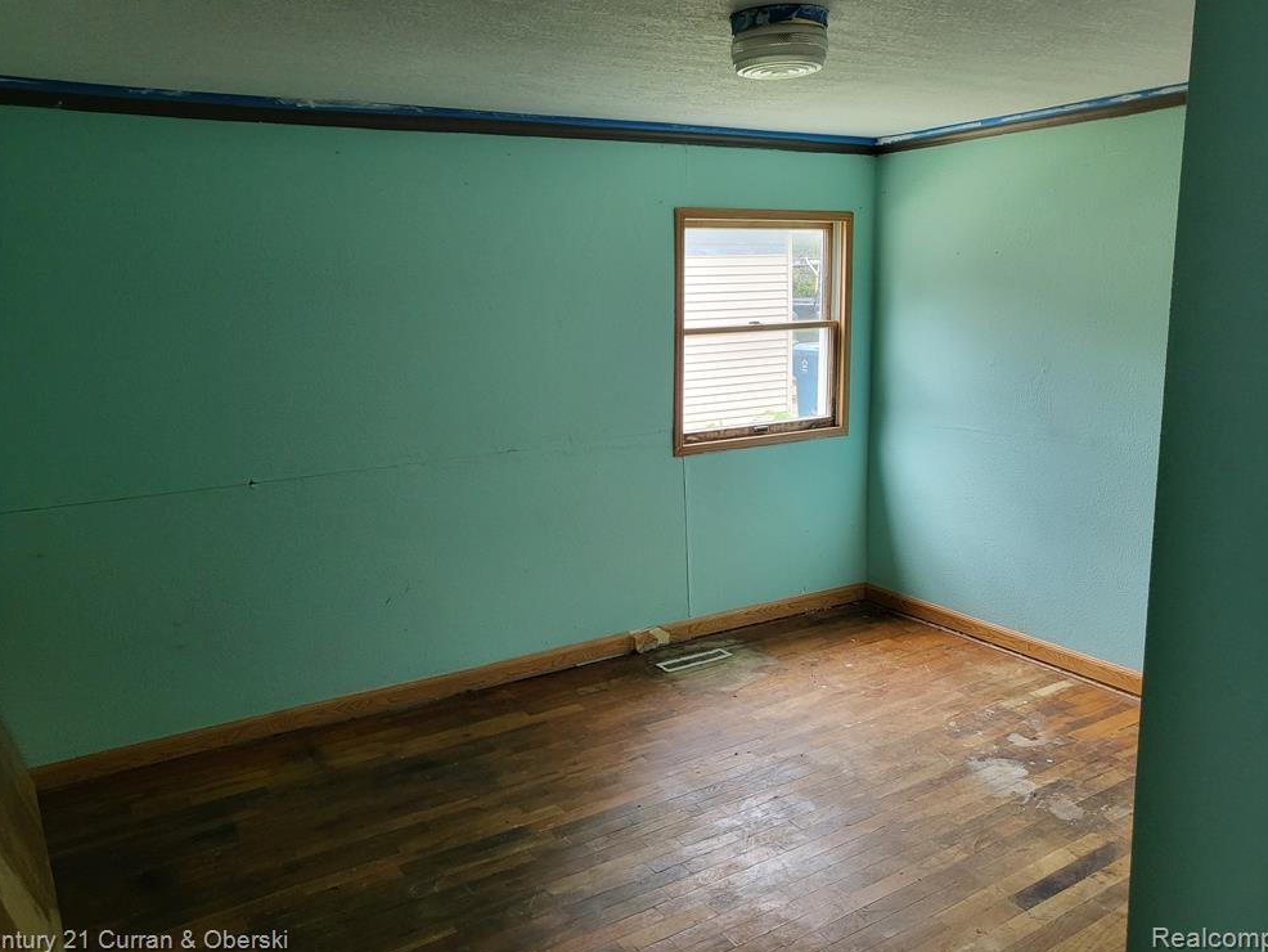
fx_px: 989
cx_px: 624
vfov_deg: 51.4
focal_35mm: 27
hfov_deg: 65.3
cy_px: 464
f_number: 1.8
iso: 200
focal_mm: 4.25
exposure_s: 1/60
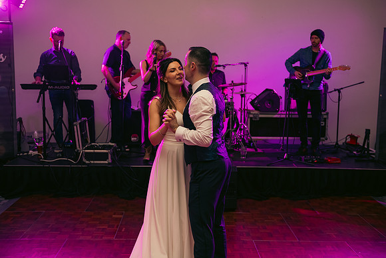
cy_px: 129
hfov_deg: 43.6
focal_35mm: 45
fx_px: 483
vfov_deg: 29.9
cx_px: 193
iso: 1000
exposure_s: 1/160
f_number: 3.5
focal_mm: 45
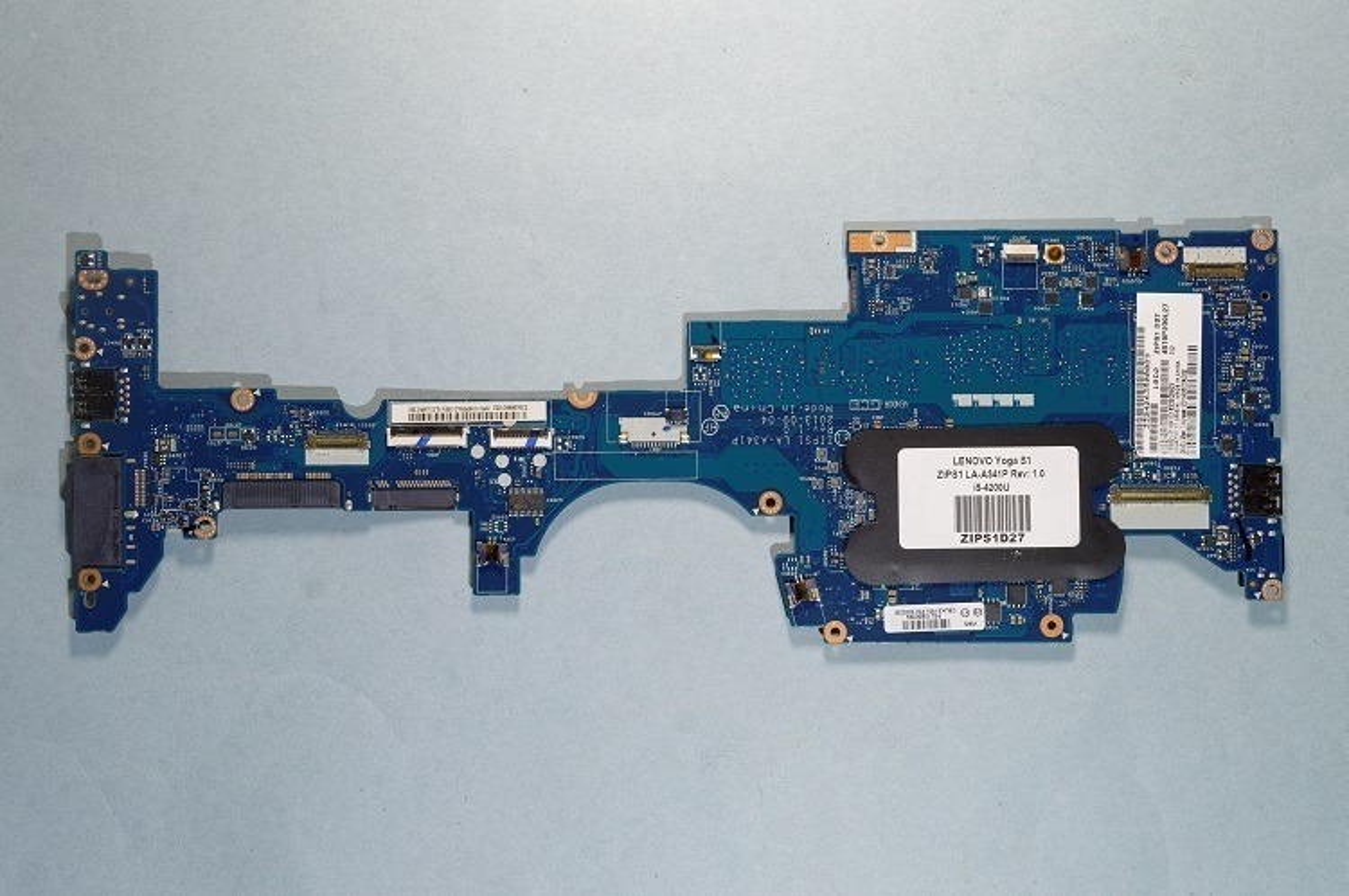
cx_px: 674
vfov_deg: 34.1
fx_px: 1460
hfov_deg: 49.6
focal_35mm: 39
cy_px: 448
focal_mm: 26
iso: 100
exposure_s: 1/6
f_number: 8
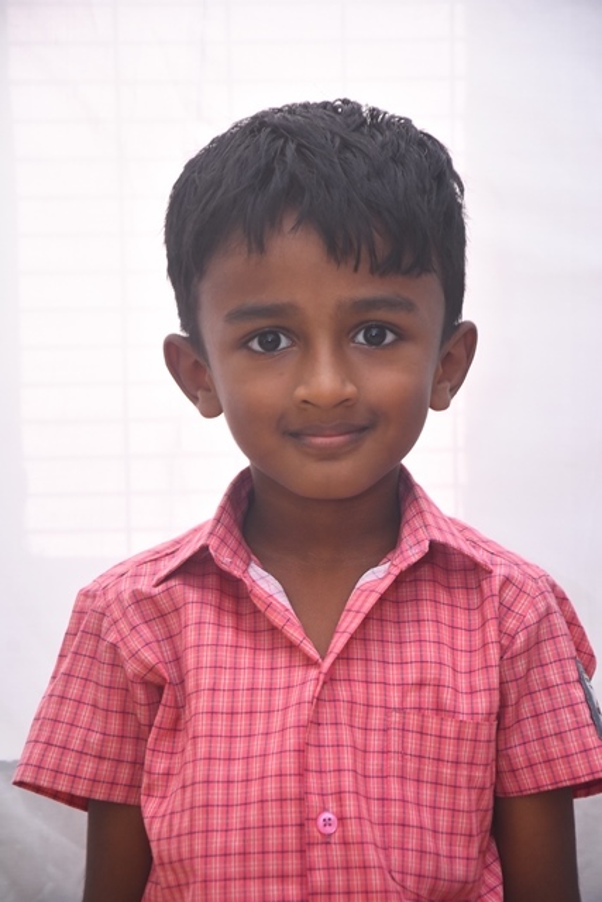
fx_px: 3948
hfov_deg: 8.7
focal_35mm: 158
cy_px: 451
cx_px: 301
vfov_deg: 13.0
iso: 1000
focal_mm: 105
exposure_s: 1/125
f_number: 6.3
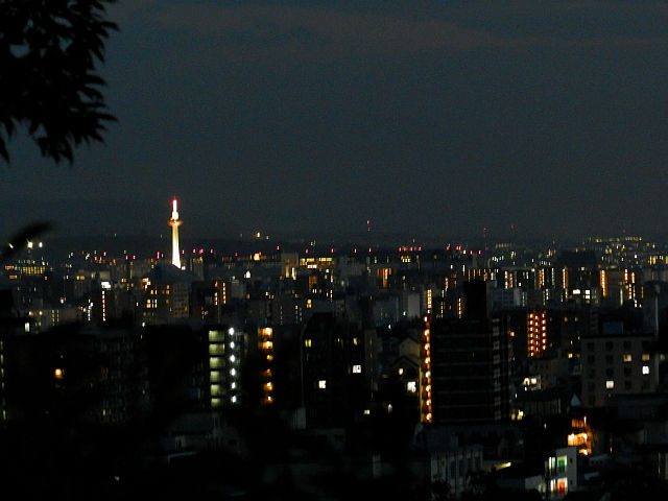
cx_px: 334
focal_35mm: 281
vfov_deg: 5.3
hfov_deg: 7.0
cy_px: 250
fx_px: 5423
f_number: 5.6
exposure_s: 1/2
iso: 800
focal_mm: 50.2
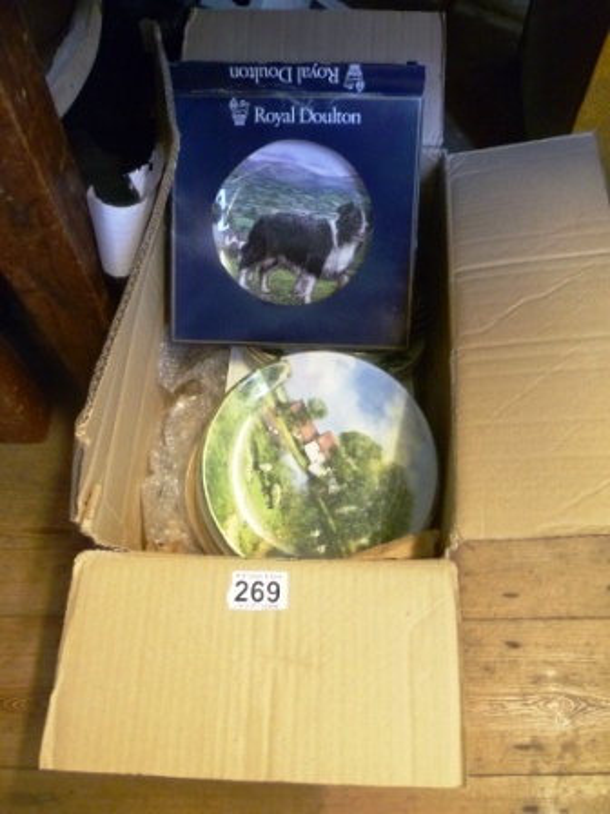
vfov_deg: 63.4
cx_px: 305
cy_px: 407
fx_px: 658
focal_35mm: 28
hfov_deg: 49.7
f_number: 2.8
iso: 400
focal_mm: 5
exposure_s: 1/15
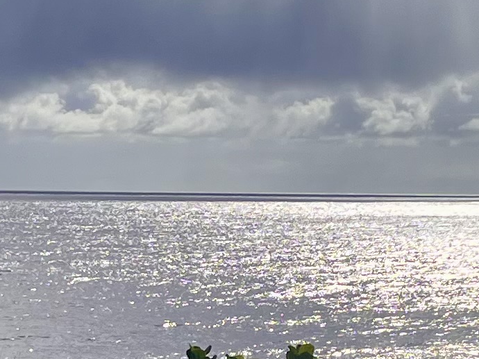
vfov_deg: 9.7
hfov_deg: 12.9
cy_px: 364
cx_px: 383
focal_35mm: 152
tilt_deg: -4.6
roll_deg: -0.1
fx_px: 2103
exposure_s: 1/17241
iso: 50
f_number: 1.6
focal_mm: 5.1
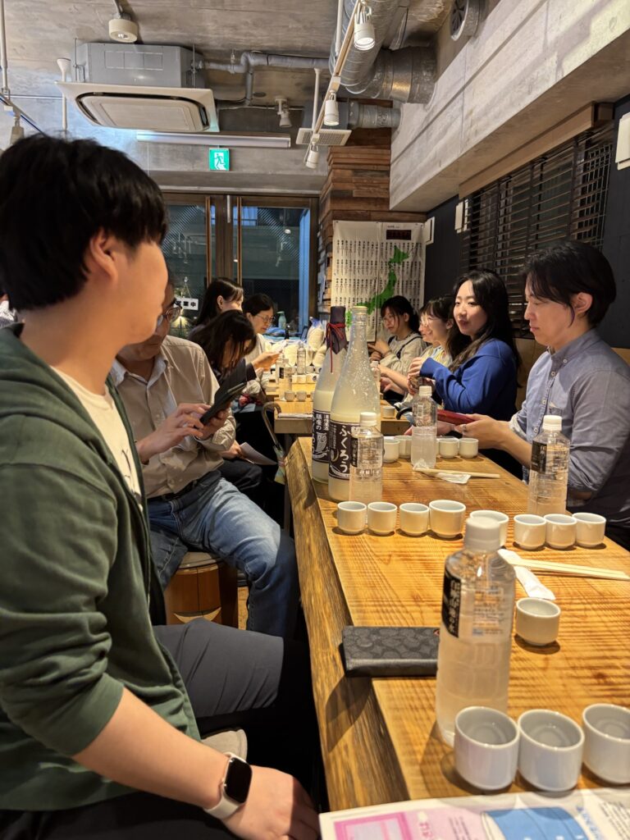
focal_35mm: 26
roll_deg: -1.9
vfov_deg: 67.3
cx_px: 315
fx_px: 631
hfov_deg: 53.1
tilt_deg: -8.5
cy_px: 420
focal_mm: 5.96
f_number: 1.6
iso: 200
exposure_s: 1/50
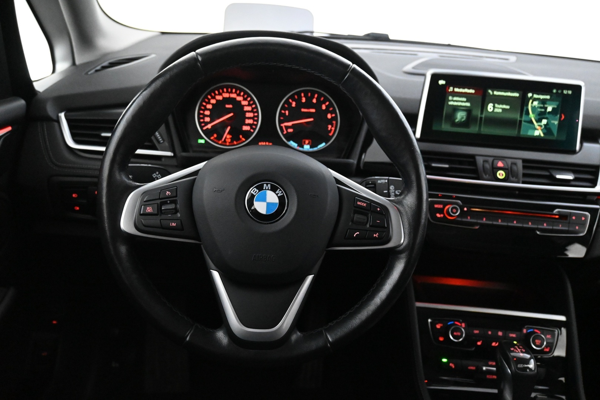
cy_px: 200
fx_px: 500
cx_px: 300
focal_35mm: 30
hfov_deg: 61.9
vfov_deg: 43.6
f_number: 3.8
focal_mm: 20
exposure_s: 1/30
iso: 7200
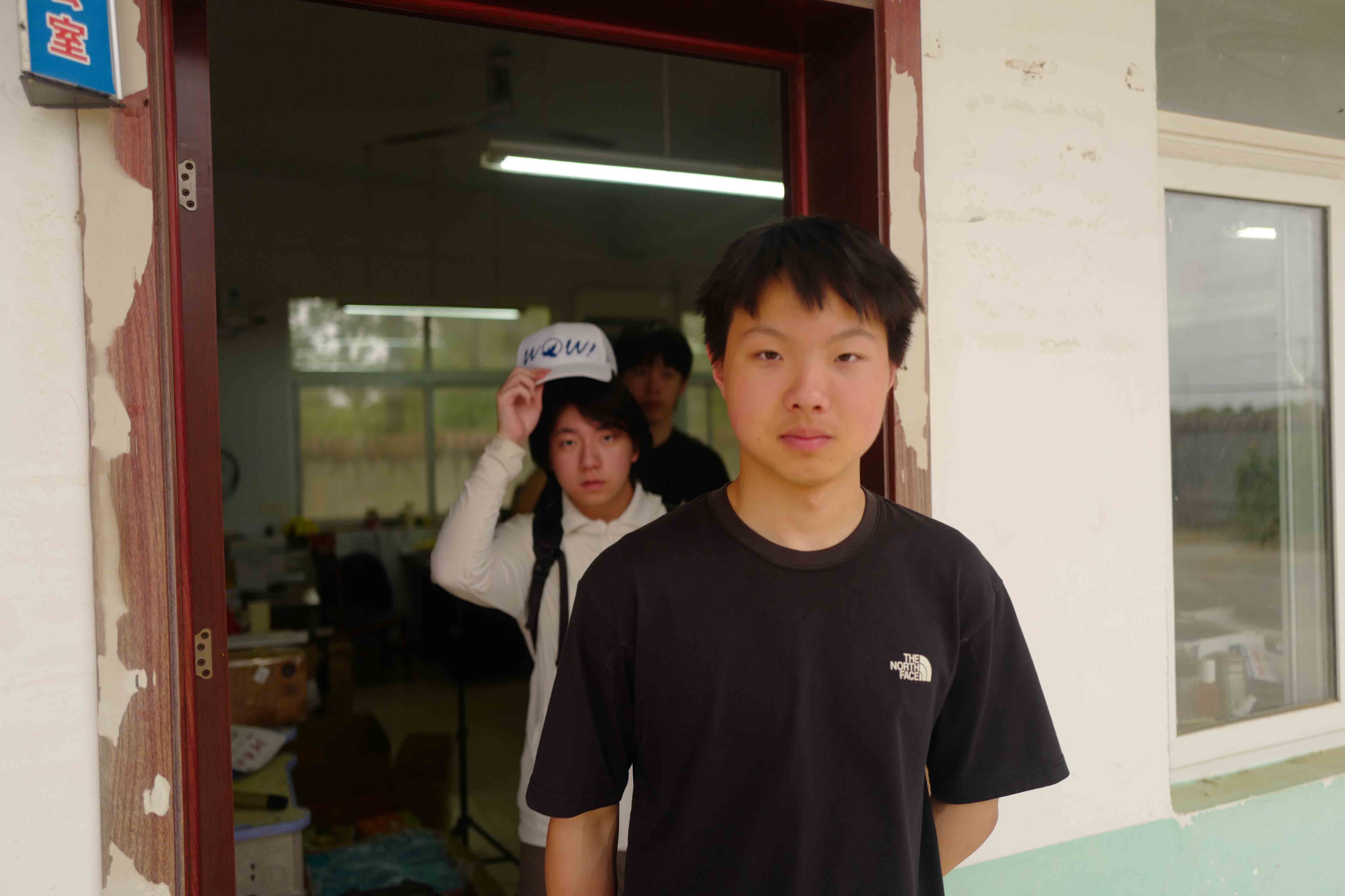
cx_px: 672
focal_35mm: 28
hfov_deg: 65.5
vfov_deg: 46.4
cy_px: 448
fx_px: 1046
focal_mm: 28
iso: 640
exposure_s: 1/2000
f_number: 1.7
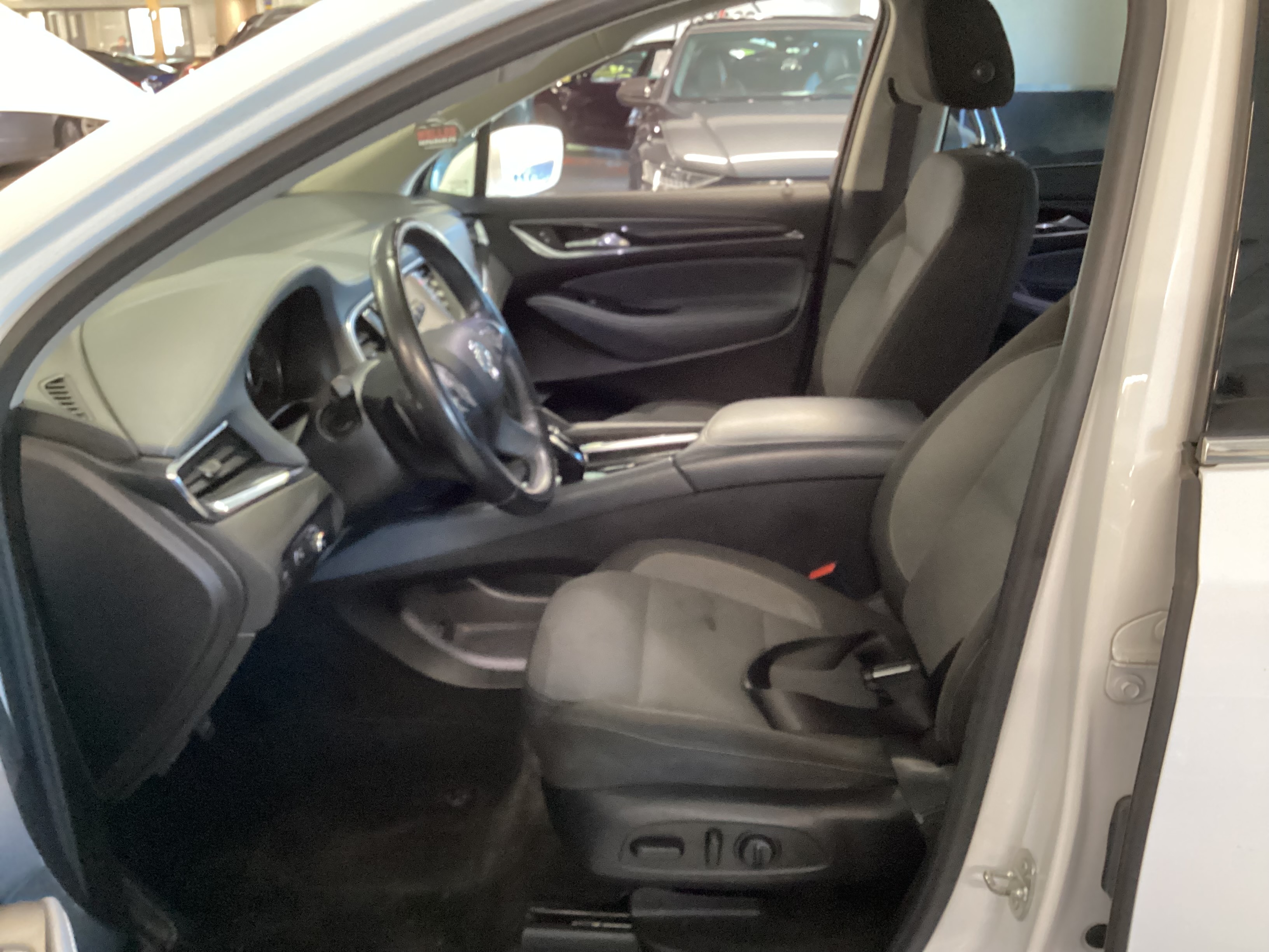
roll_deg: +1.1
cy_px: 476
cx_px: 634
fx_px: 1136
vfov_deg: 45.4
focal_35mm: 31
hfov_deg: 58.4
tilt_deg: -23.1
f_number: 2.4
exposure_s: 1/30
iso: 500
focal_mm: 3.3
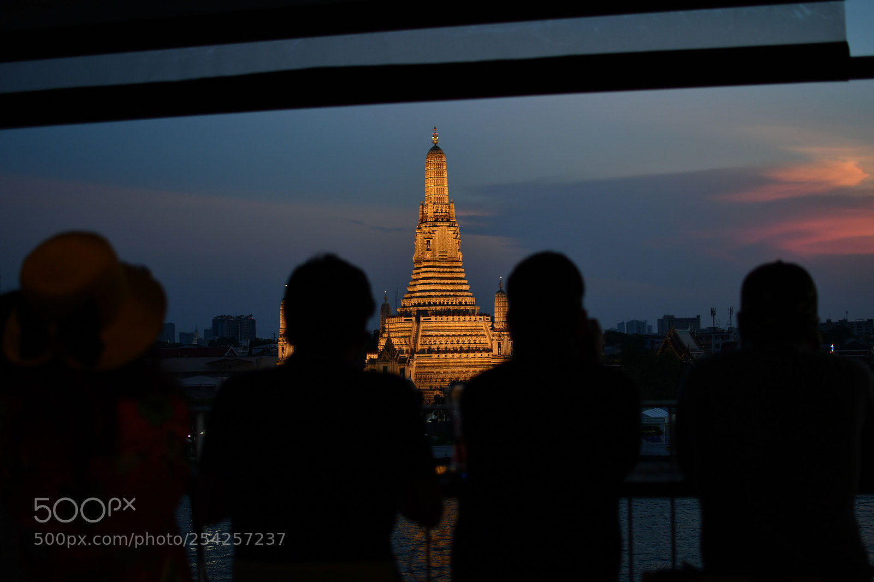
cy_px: 291
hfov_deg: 37.9
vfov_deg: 25.7
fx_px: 1274
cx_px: 437
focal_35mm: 52
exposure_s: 1/100
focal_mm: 35
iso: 100
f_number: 2.2
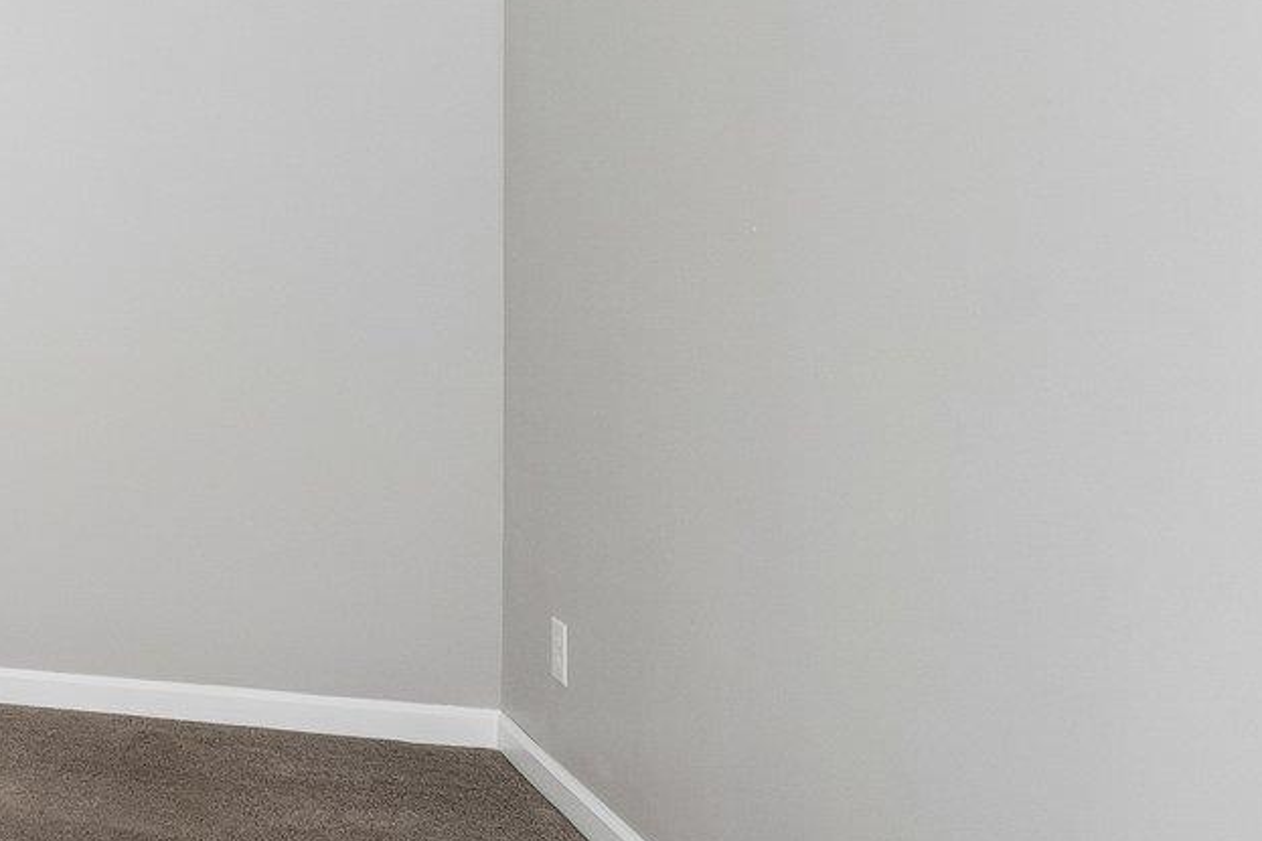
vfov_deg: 28.7
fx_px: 1612
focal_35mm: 46
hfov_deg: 28.1
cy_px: 189
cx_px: -638
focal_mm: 14
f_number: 6.3
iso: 500
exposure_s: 1/30
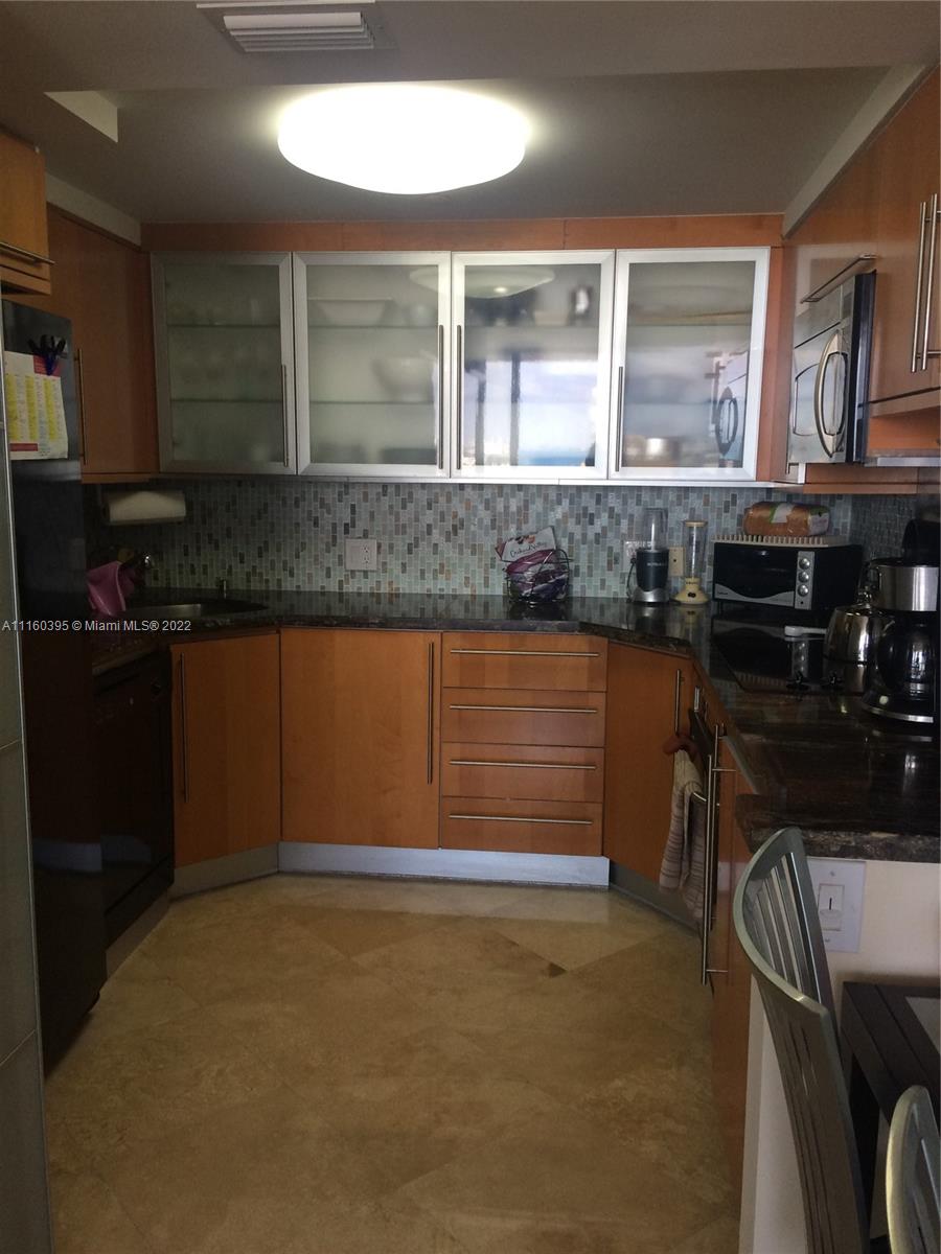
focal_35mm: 29
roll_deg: -1.7
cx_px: 470
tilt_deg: -7.2
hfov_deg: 48.2
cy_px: 627
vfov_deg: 61.7
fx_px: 1051
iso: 32
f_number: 2.2
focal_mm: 4.15
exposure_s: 1/30
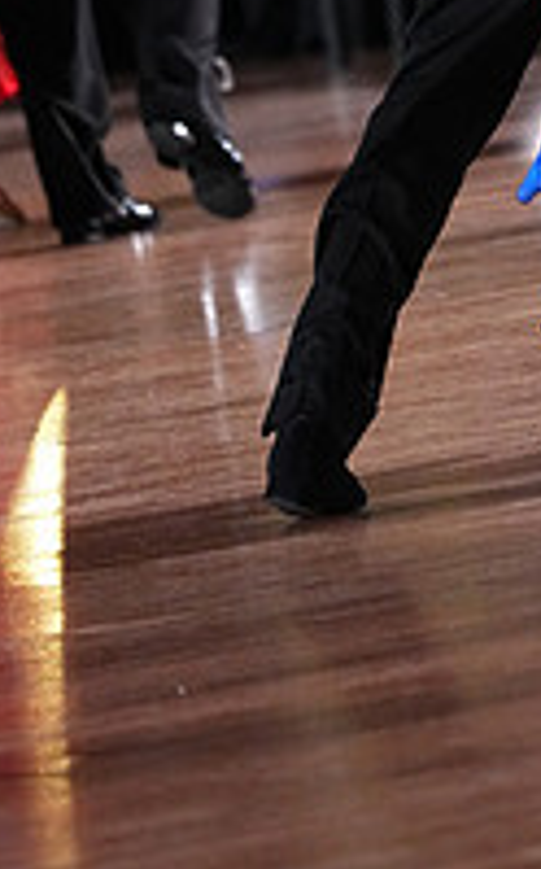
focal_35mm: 595
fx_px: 14067
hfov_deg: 2.2
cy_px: -341
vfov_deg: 3.5
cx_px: 600
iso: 6400
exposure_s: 1/400
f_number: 4.5
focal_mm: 200
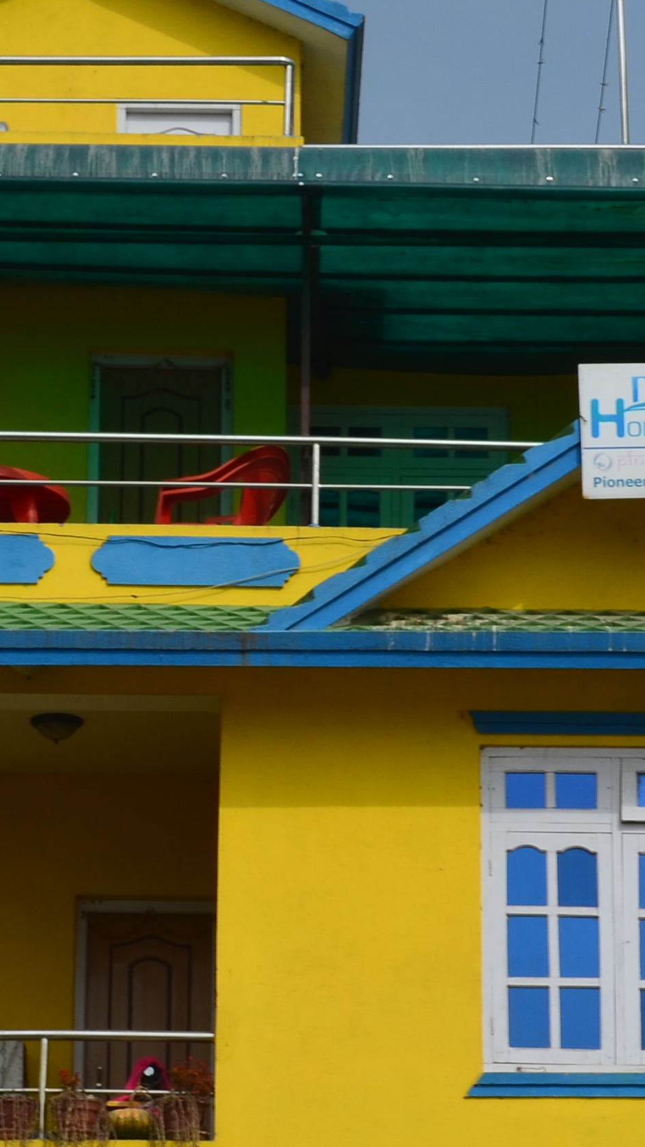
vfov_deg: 15.4
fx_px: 4227
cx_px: 318
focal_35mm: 139
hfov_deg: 8.7
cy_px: 785
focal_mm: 30
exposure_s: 1/160
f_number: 11
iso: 100
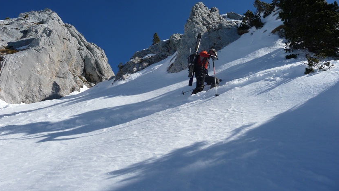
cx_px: 167
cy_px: 86
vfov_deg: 37.7
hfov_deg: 62.6
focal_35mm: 31
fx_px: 279
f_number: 8
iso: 100
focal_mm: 4.7
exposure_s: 1/400
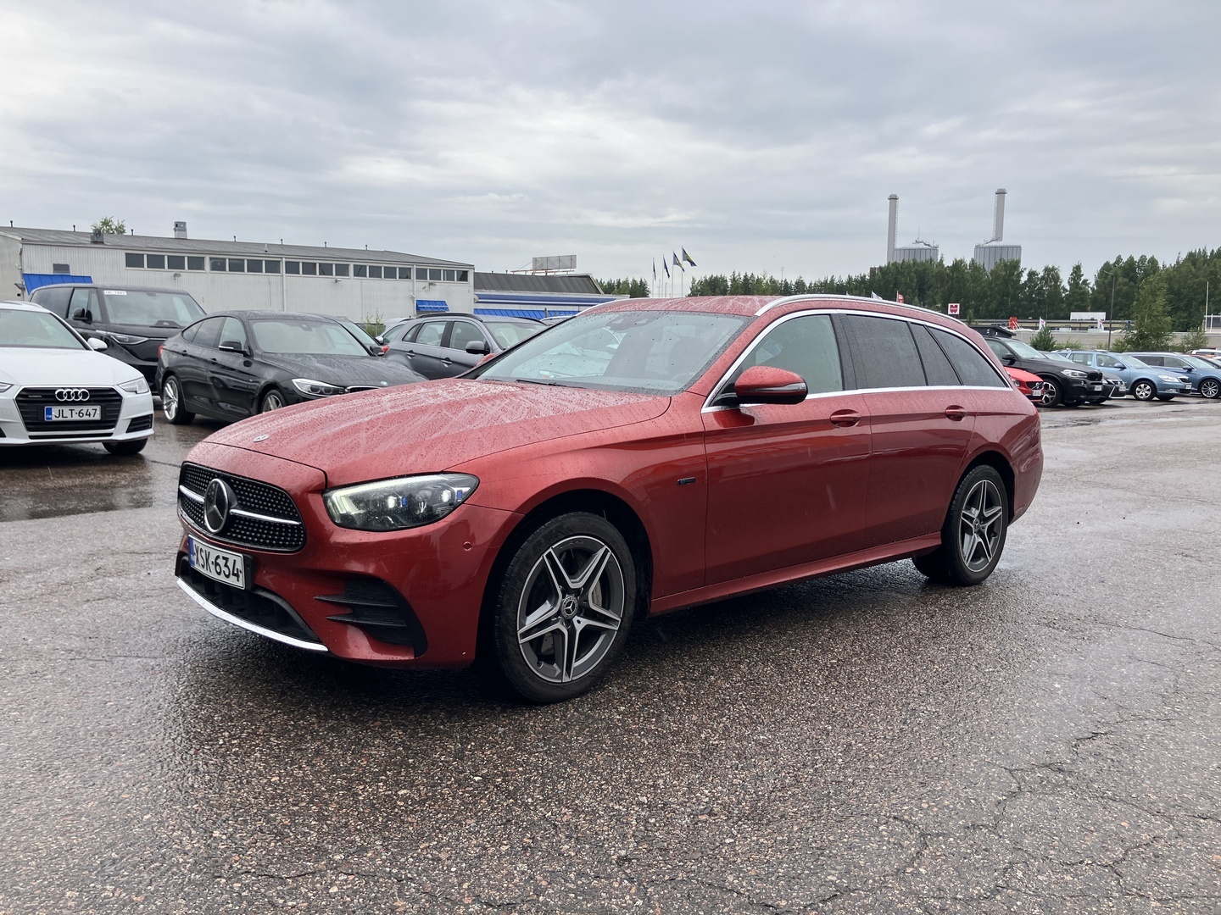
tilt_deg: -6.2
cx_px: 610
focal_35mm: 28
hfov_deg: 63.4
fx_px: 988
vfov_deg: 49.7
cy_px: 458
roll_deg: +0.3
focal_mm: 3.99
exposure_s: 1/362
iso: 32
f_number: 1.8
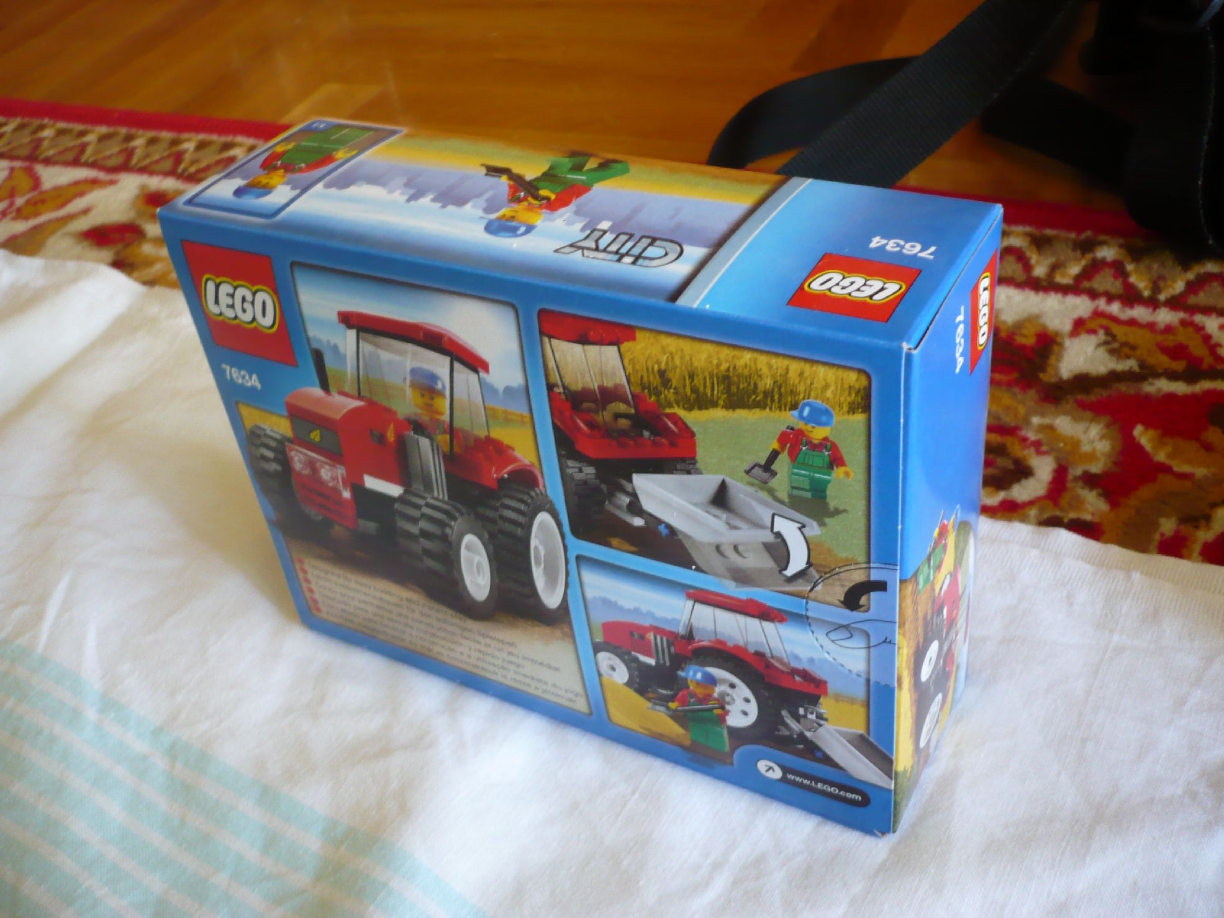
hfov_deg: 52.6
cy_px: 459
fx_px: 1238
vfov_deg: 40.7
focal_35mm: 35
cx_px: 612
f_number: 2.8
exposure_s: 1/30
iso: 200
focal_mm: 5.8
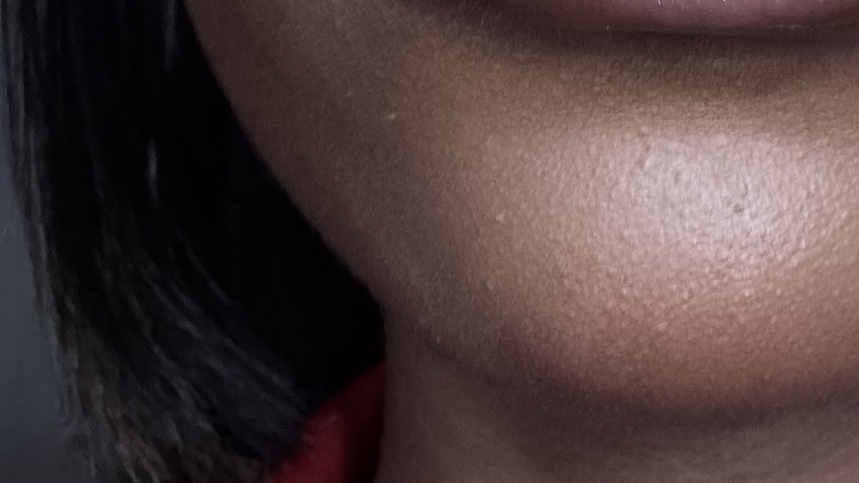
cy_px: 322
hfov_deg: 27.6
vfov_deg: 16.1
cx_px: 709
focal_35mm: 75
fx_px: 1708
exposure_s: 1/15
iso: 640
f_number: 1.9
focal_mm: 2.69
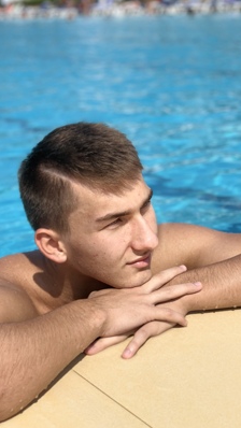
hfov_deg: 21.0
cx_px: 86
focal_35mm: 57
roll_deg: +3.1
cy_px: 214
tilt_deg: -16.4
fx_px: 647
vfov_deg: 36.6
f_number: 2.4
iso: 16
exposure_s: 1/1370
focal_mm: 6
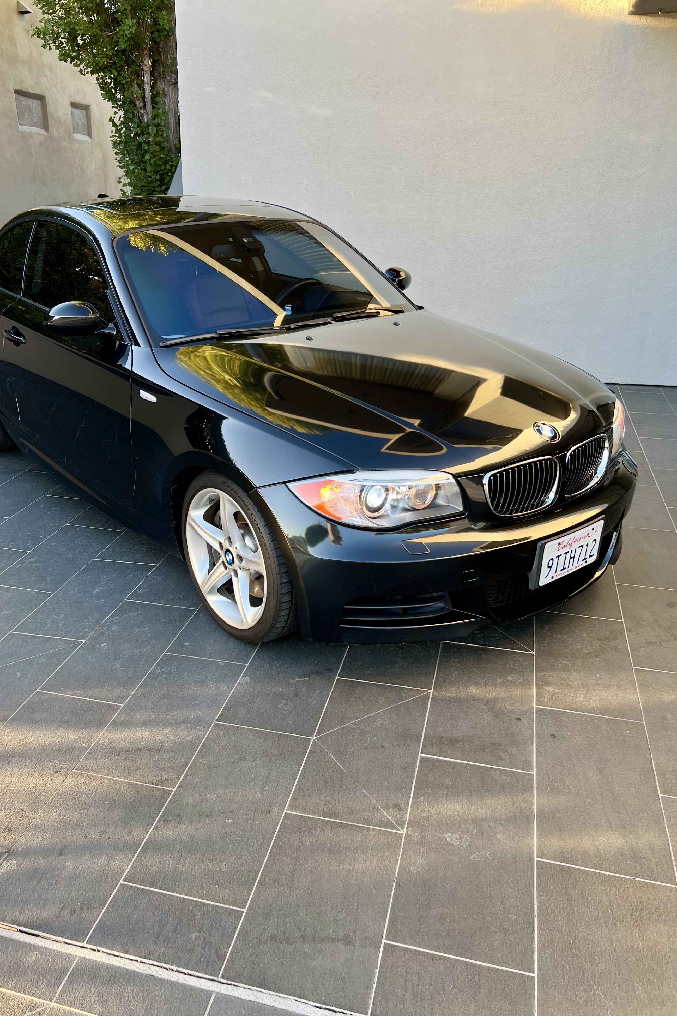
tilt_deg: -22.0
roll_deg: +0.3
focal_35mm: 28
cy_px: 511
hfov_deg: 46.3
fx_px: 790
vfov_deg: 65.5
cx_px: 290
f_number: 1.5
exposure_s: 1/121
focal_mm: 5.7
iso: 32
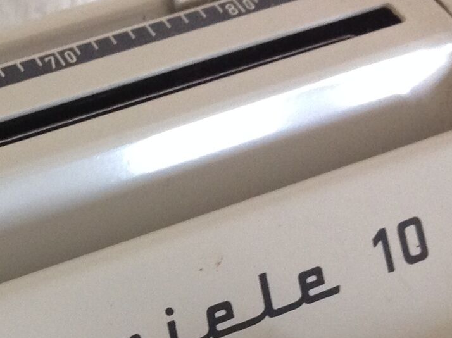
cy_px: 341
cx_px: -46
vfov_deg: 14.8
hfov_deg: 19.2
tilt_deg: -59.1
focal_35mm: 98
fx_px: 1278
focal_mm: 4.28
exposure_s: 1/15
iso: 200
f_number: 2.4
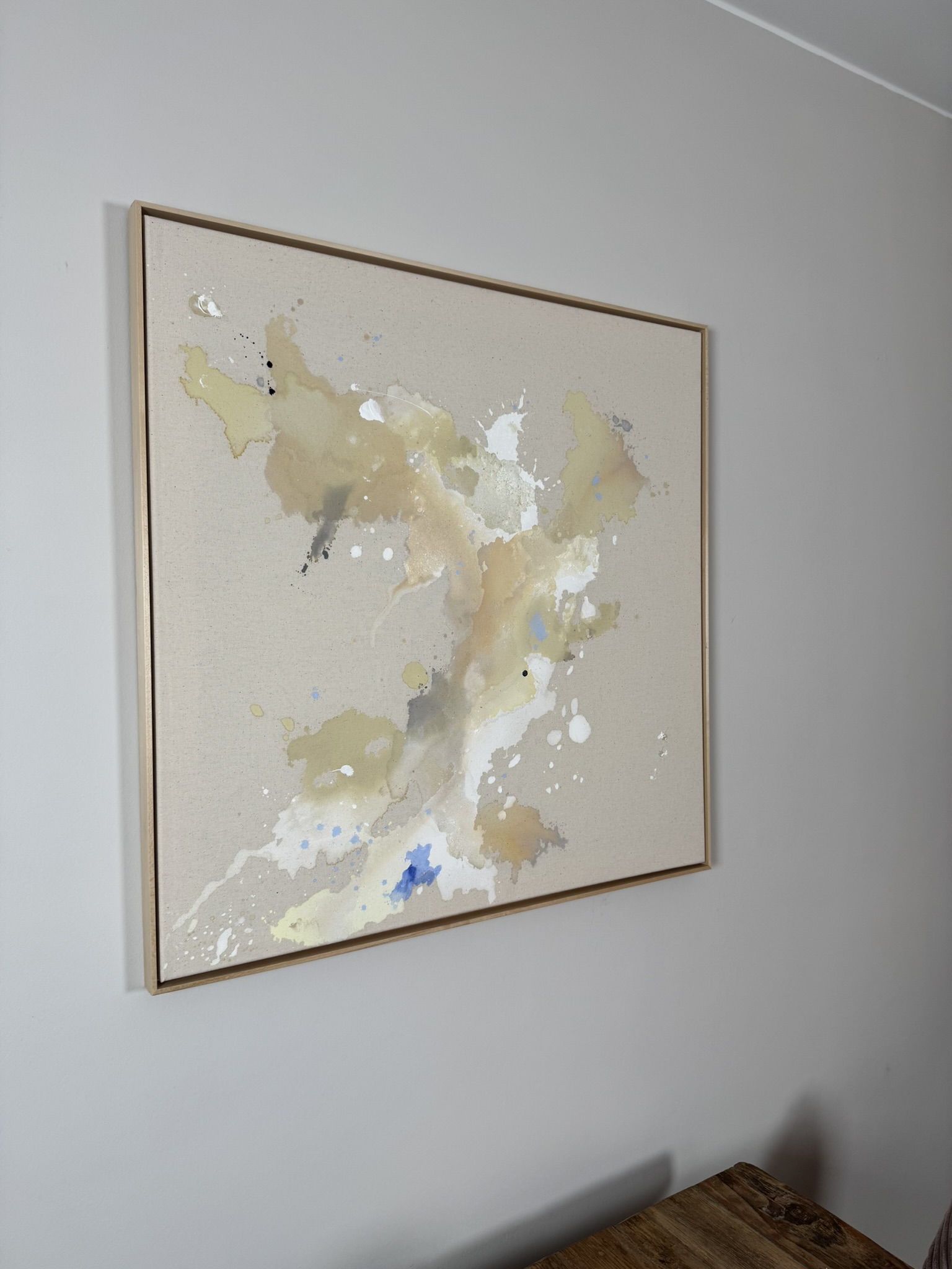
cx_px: 476
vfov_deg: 71.6
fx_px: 880
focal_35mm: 24
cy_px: 634
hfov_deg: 56.8
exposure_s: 1/121
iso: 100
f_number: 1.78
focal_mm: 6.76
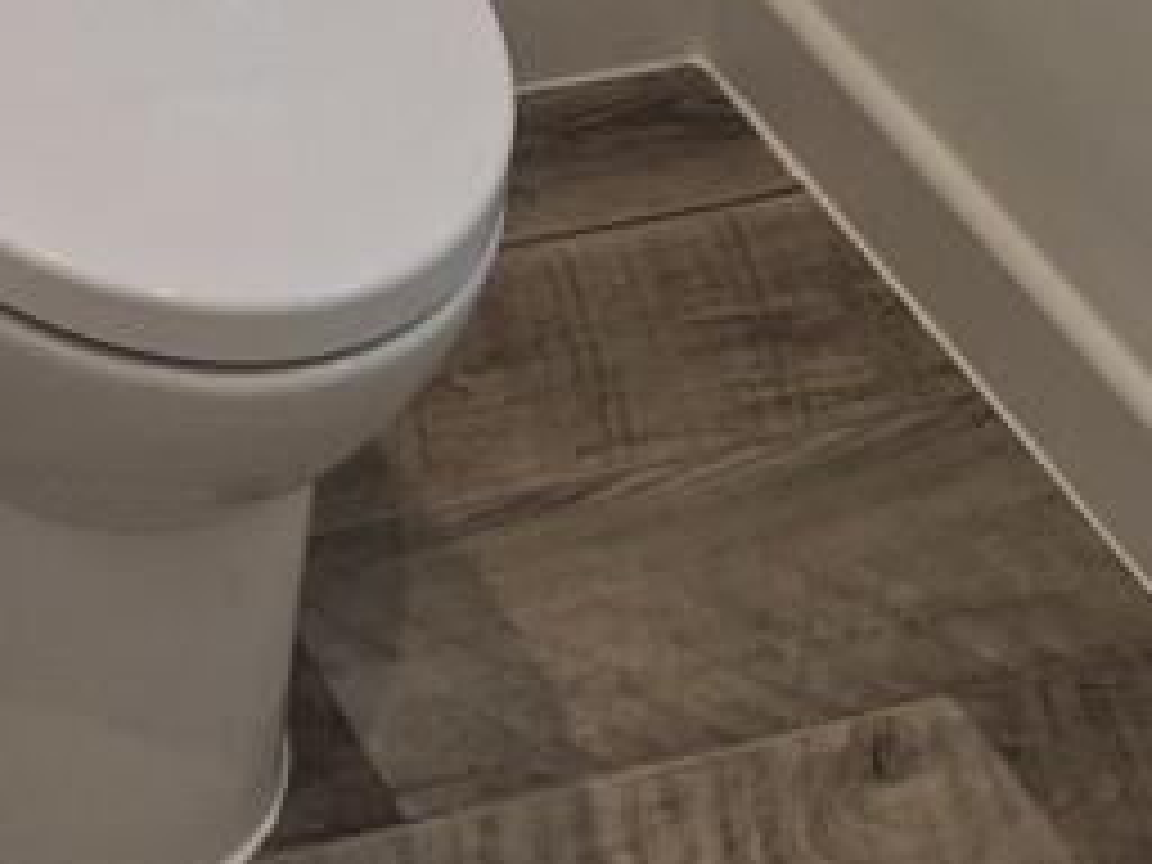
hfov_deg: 18.6
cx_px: -216
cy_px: -688
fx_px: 3328
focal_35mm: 100
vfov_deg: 13.3
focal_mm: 4.69
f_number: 1.8
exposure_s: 1/100
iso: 100
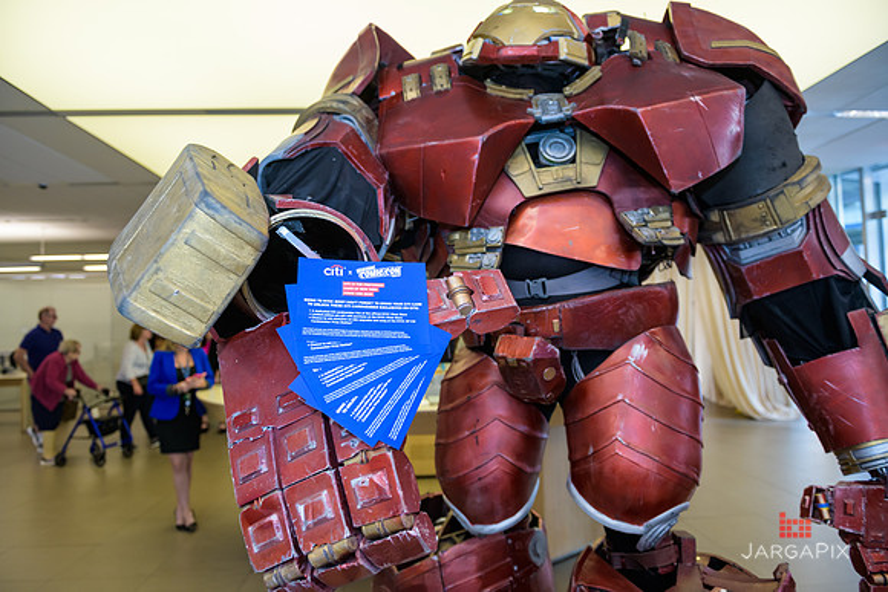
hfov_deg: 73.7
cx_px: 444
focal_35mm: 24
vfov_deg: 53.2
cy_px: 296
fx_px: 592
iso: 800
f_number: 3.2
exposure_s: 1/125
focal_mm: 24
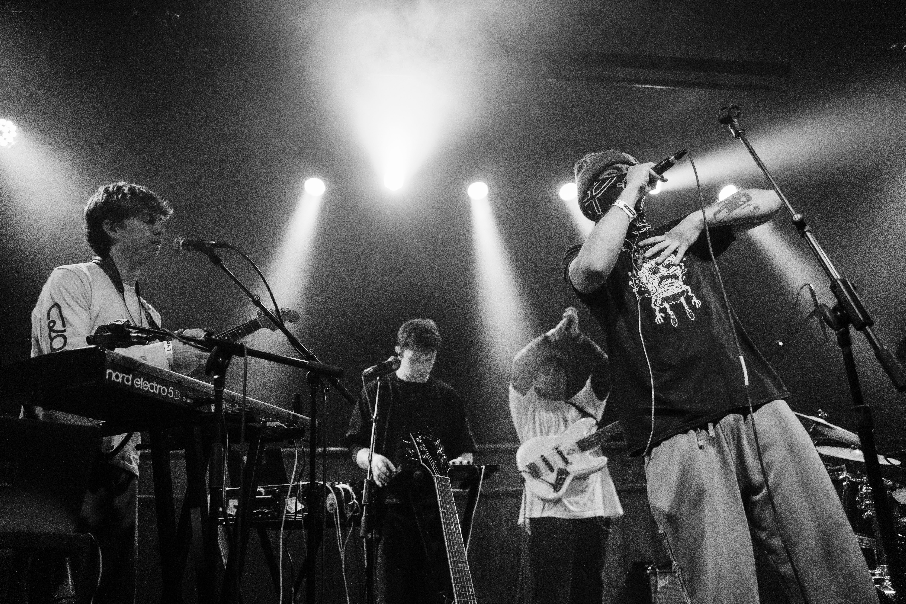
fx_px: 705
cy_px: 302
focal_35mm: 28
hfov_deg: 65.5
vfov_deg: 46.4
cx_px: 453
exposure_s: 1/160
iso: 10000
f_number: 2.8
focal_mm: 28
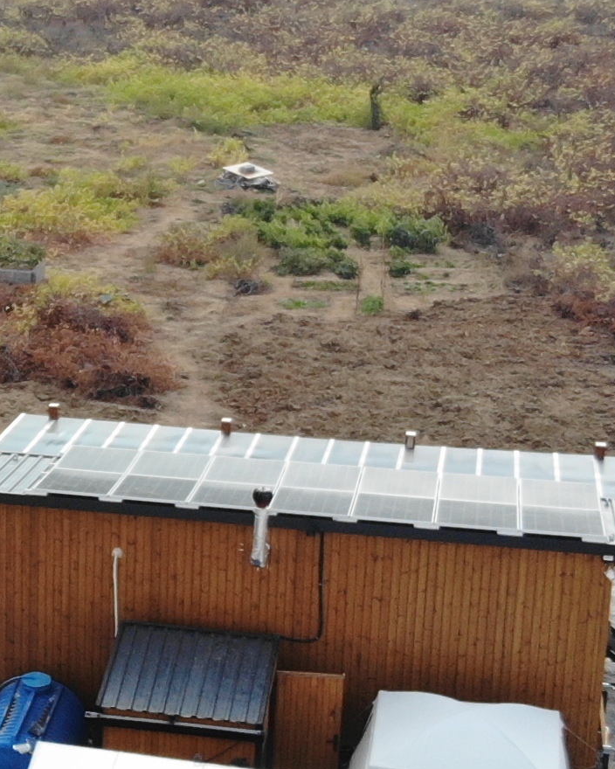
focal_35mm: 108
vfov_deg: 17.8
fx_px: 2457
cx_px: -228
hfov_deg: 13.6
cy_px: 472
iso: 100
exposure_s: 1/401
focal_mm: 4.5
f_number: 2.8
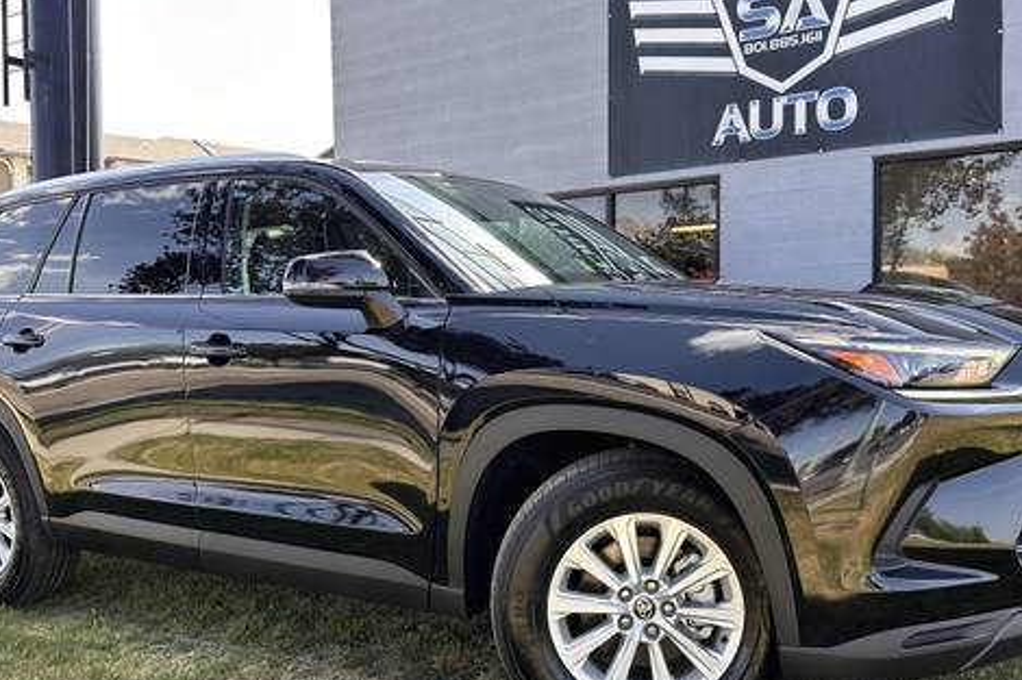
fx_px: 965
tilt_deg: -1.2
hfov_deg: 55.8
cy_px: 365
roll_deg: +0.6
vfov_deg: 38.8
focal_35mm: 34
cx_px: 539
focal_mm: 6.86
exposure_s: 1/345
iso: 80
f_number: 1.78
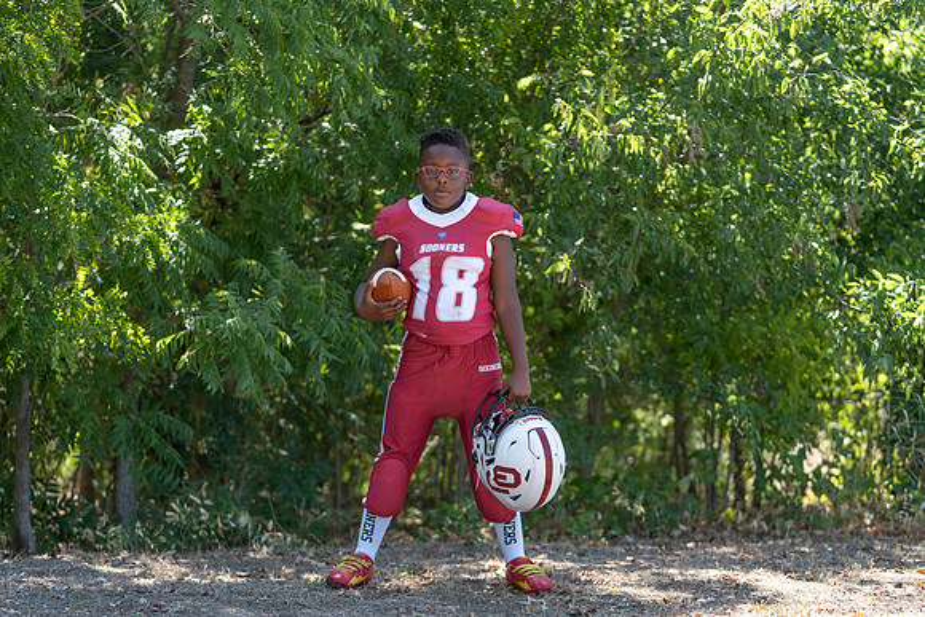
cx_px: 462
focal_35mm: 70
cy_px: 308
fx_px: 1799
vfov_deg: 19.5
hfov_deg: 28.8
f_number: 2.8
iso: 100
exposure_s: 1/320
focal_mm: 70
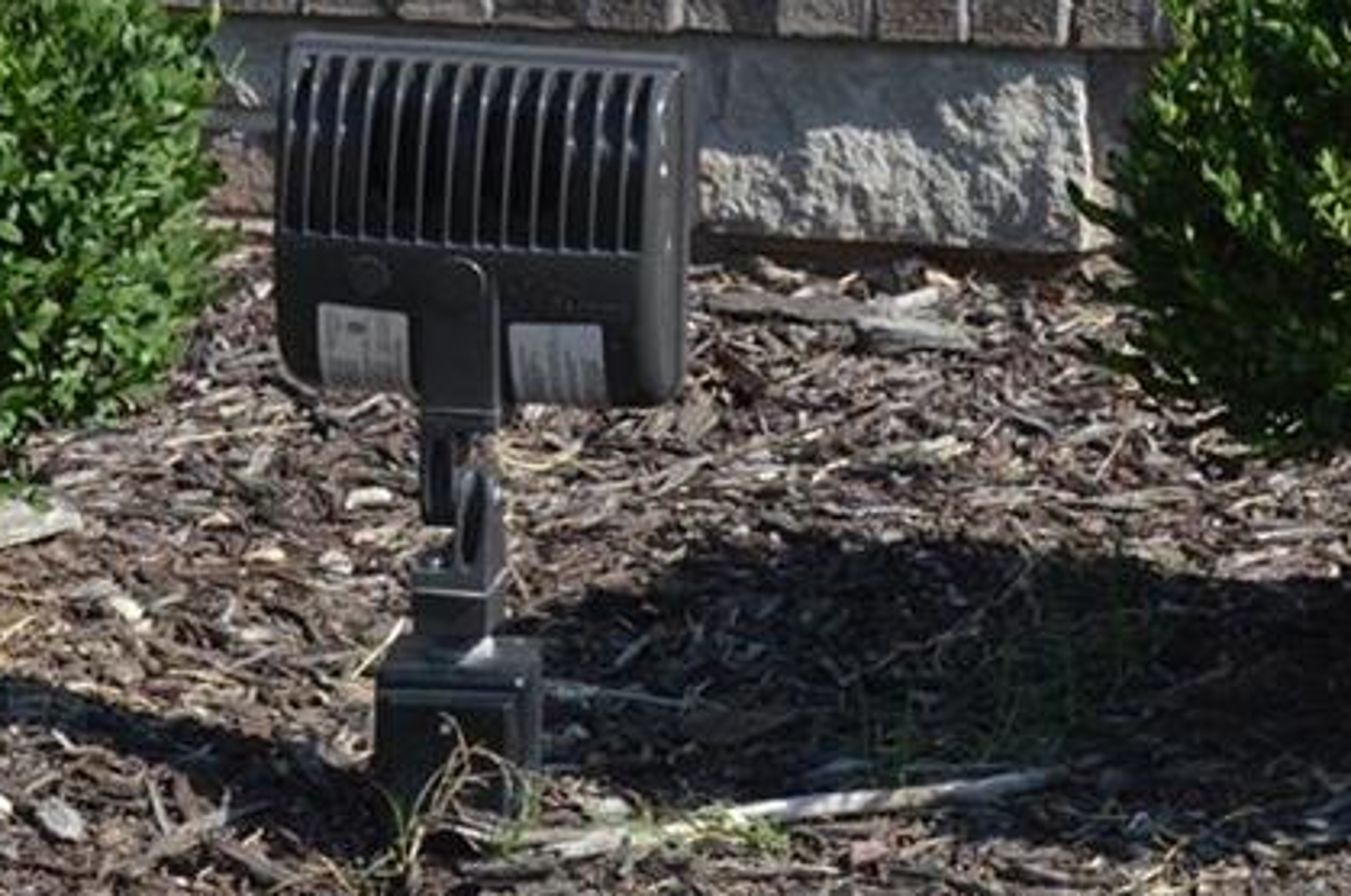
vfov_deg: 5.0
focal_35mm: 275
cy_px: -282
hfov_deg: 7.5
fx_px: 10304
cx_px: 735
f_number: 8
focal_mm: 48
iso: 100
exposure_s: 1/250
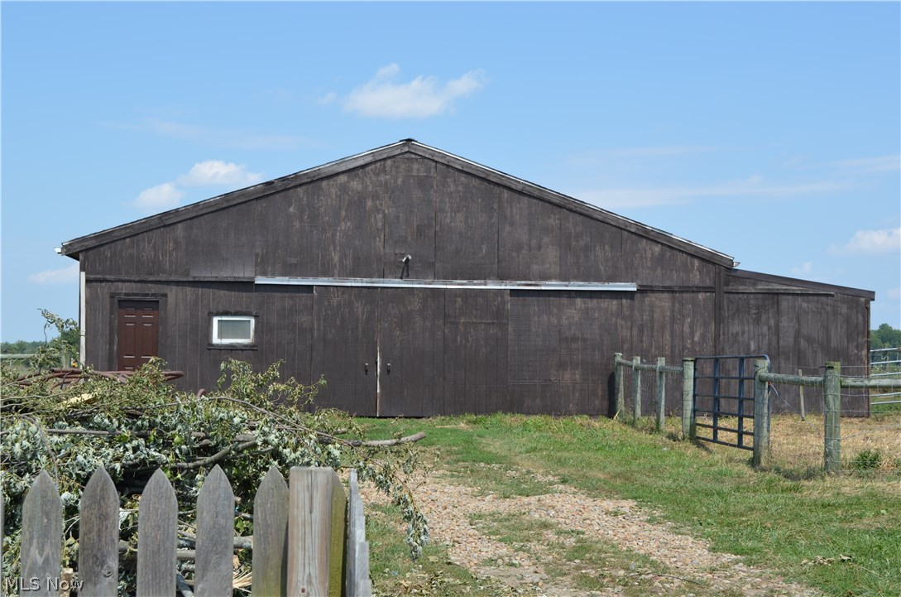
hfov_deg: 39.0
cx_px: 450
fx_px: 1274
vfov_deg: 26.4
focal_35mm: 51
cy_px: 298
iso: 110
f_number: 8
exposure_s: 1/250
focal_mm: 34
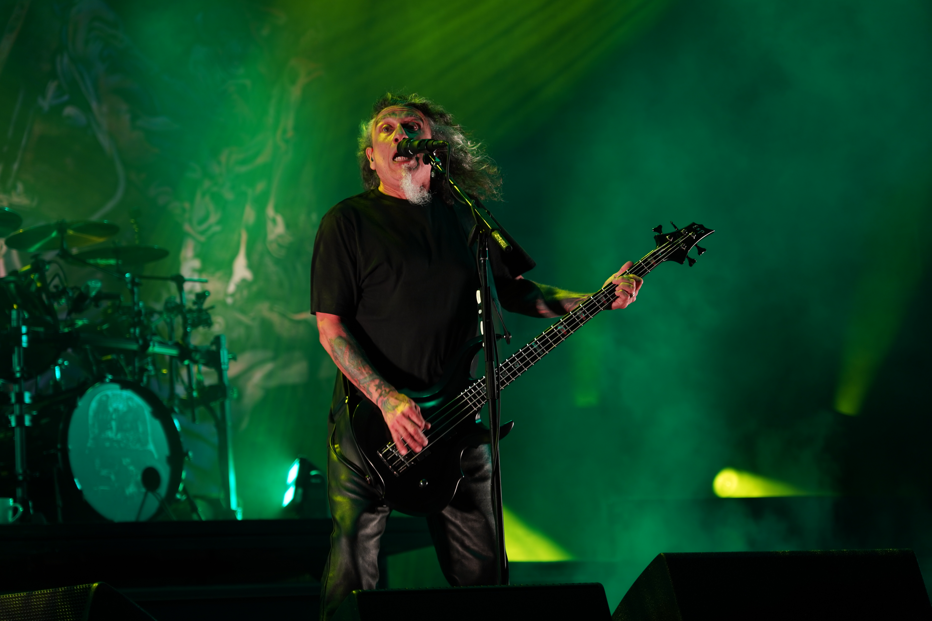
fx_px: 2537
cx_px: 466
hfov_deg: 20.8
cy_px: 310
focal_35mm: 98
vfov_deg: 14.0
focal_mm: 98
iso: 250
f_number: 4
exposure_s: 1/100
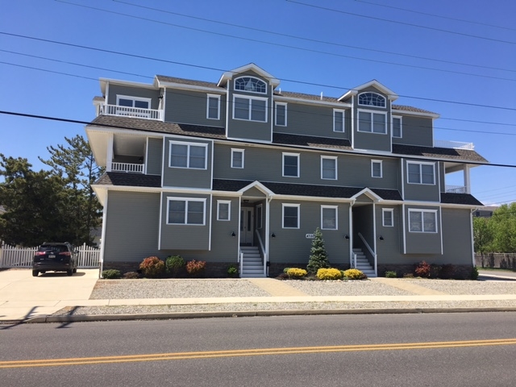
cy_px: 194
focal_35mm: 29
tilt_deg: +8.6
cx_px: 258
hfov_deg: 61.7
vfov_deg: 48.2
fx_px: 432
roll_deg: -1.3
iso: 25
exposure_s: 1/1282
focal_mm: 4.15
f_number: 2.2
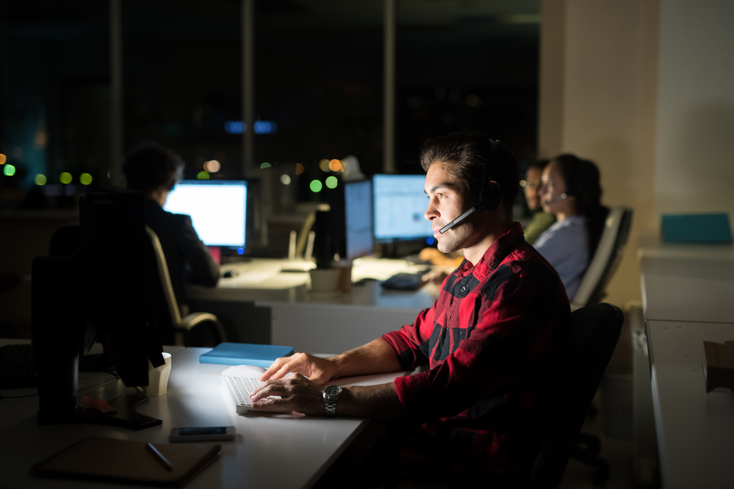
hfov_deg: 39.6
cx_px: 367
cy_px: 244
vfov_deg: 27.0
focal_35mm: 50
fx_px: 1019
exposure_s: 1/125
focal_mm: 50
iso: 800
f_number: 2
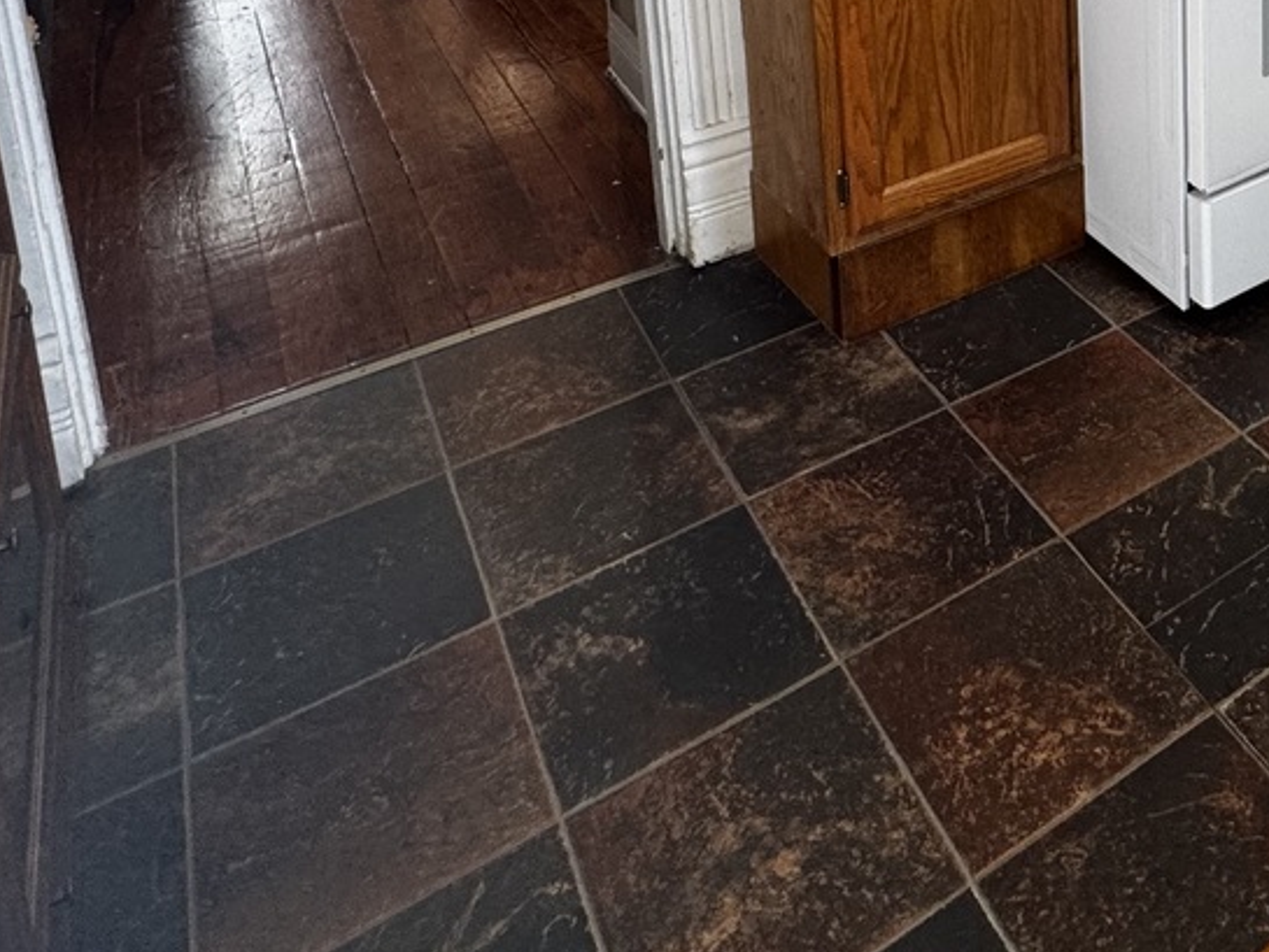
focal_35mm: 37
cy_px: -286
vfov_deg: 30.5
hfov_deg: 45.5
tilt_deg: -11.6
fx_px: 1357
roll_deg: +1.2
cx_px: 1136
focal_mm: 2.22
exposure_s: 1/60
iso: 160
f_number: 2.2
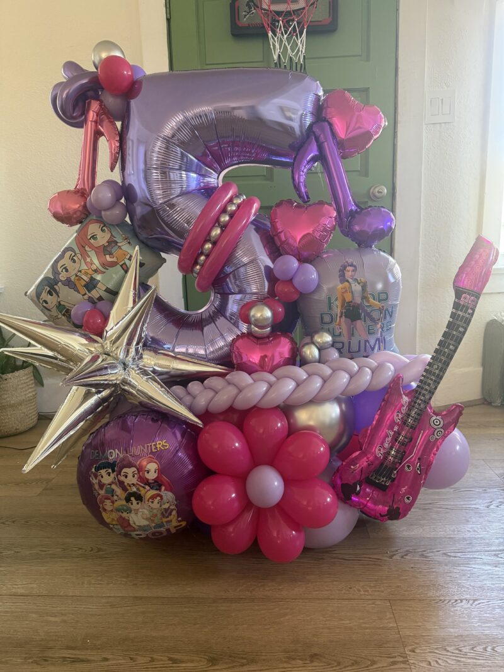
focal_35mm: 24
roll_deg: +1.5
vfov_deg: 71.6
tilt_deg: -10.9
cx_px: 252
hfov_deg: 56.8
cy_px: 336
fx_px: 466
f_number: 1.78
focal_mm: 6.76
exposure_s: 1/50
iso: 320
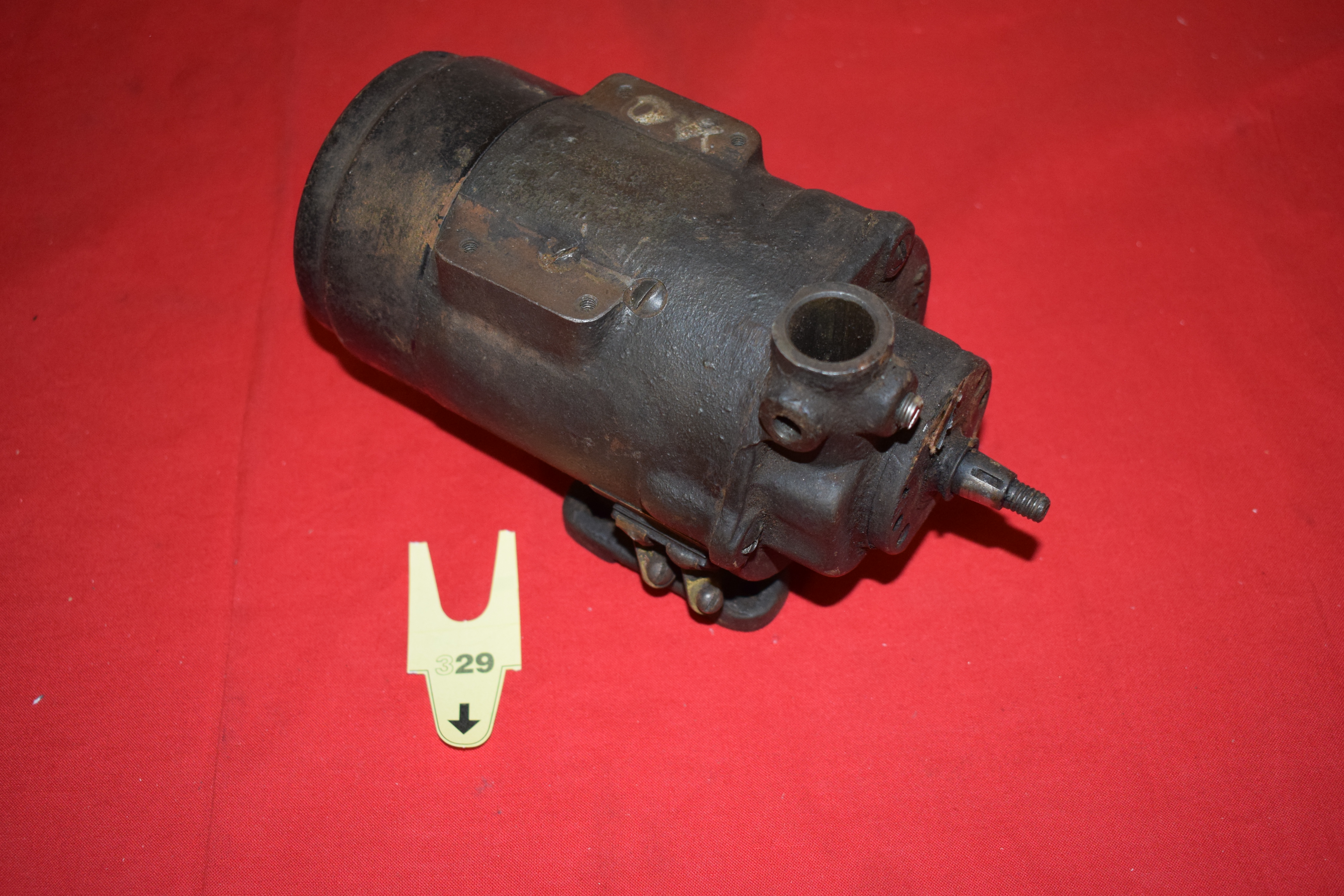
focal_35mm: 42
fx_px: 1568
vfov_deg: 31.9
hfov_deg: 46.4
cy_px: 448
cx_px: 672
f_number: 5
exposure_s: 1/200
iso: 1250
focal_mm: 28
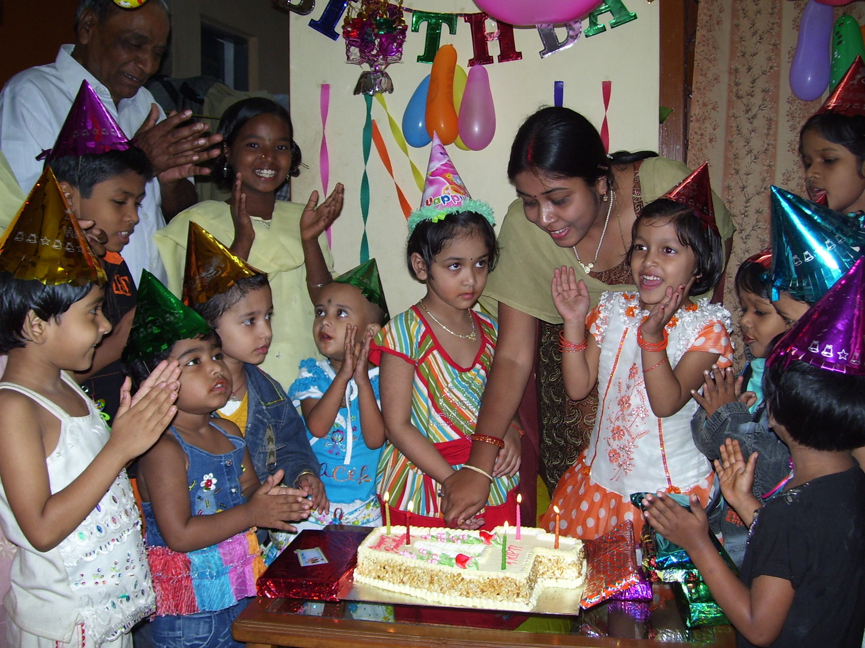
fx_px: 900
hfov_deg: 51.4
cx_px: 432
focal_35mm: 36
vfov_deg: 39.7
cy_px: 324
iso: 80
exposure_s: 1/60
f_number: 2.7
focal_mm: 6
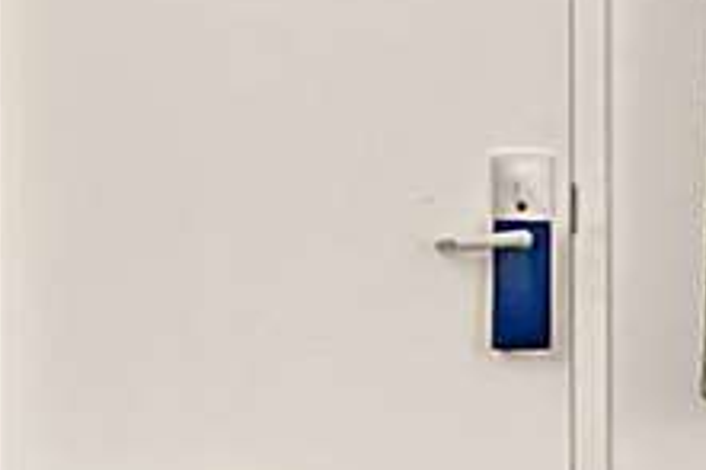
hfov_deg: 11.1
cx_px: 2038
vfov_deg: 10.6
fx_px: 2528
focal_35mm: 129
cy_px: 323
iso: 400
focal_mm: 19
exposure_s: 1/1.67
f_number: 8
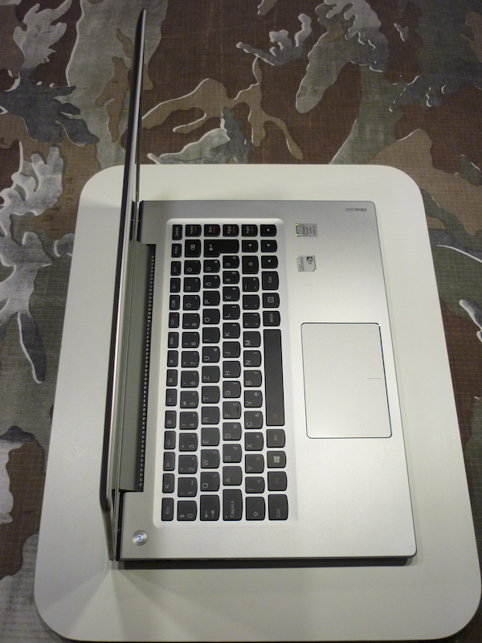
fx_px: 613
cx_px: 241
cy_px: 322
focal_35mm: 33
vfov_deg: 55.4
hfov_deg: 42.9
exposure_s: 1/30
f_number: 2.8
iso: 160
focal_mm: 5.5
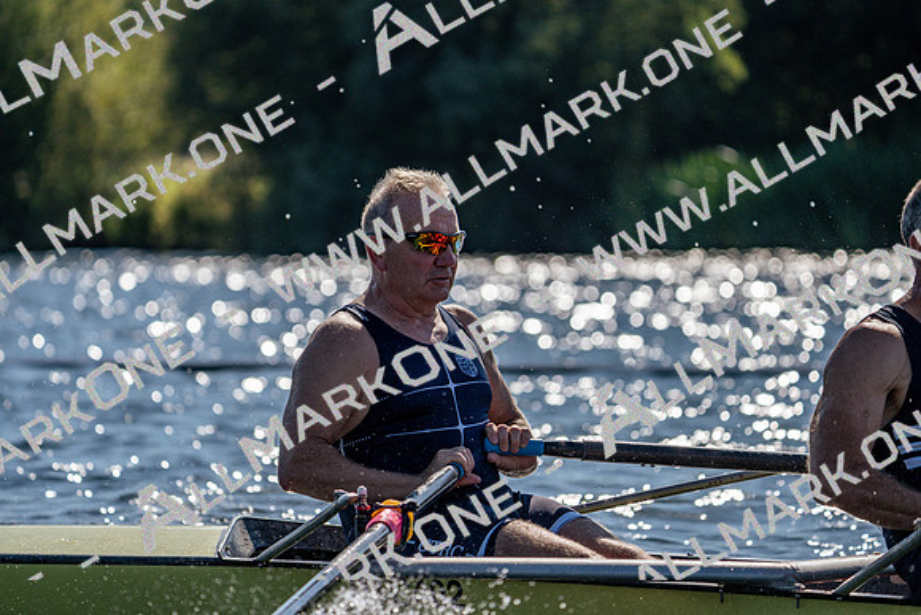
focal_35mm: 250
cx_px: 460
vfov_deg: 5.5
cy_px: 308
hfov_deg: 8.2
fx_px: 6397
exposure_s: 1/1600
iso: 100
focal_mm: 250
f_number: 5.6
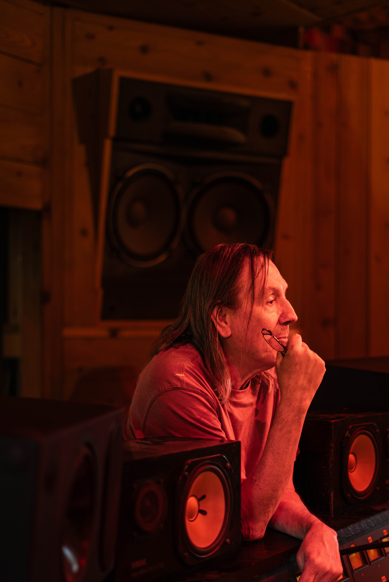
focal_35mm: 63
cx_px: 233
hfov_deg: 21.5
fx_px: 1021
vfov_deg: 31.8
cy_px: 356
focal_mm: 50
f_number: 1.8
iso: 500
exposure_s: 1/100
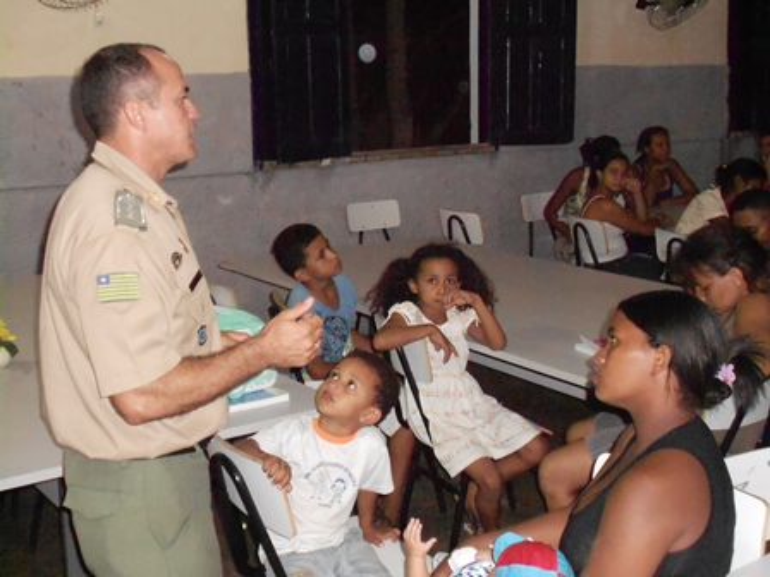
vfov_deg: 29.7
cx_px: 385
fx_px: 1090
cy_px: 288
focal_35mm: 49
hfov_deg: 38.9
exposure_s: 1/60
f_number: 4.5
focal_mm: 8.8
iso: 1250
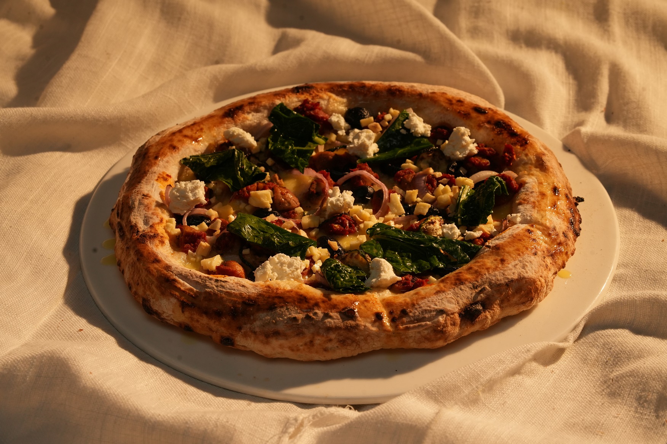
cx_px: 334
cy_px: 222
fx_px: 1686
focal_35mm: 91
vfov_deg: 15.0
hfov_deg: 22.4
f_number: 11
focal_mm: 91
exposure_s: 1/160
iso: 1250
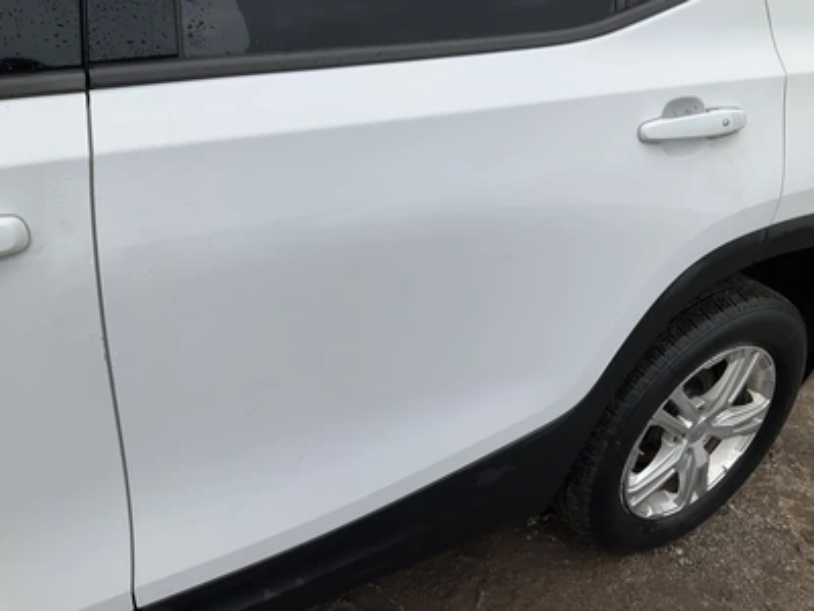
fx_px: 682
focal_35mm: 29
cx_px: 407
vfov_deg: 48.2
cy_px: 306
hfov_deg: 61.7
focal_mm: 3
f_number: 1.8
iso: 25
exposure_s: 1/1848
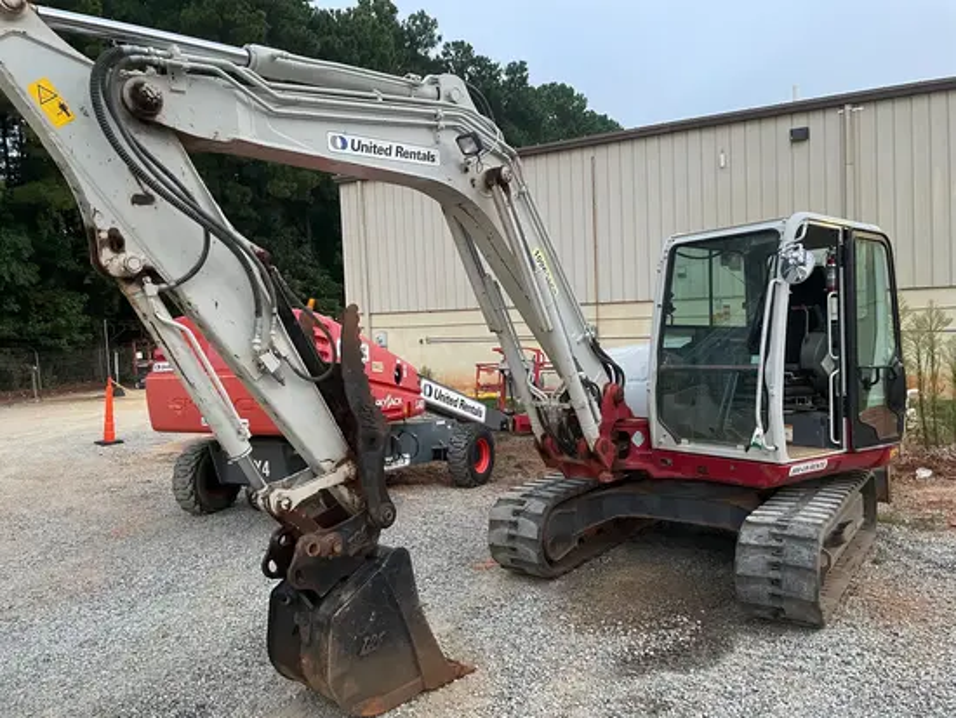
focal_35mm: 26
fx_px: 718
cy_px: 359
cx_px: 478
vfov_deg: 53.1
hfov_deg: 67.3
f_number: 1.6
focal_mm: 4.2
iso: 500
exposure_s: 1/30
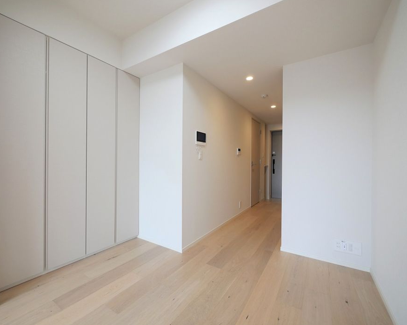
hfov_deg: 96.7
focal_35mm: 15
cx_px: 191
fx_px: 181
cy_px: 165
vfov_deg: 84.0
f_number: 4
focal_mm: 7
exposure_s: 1/125
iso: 640
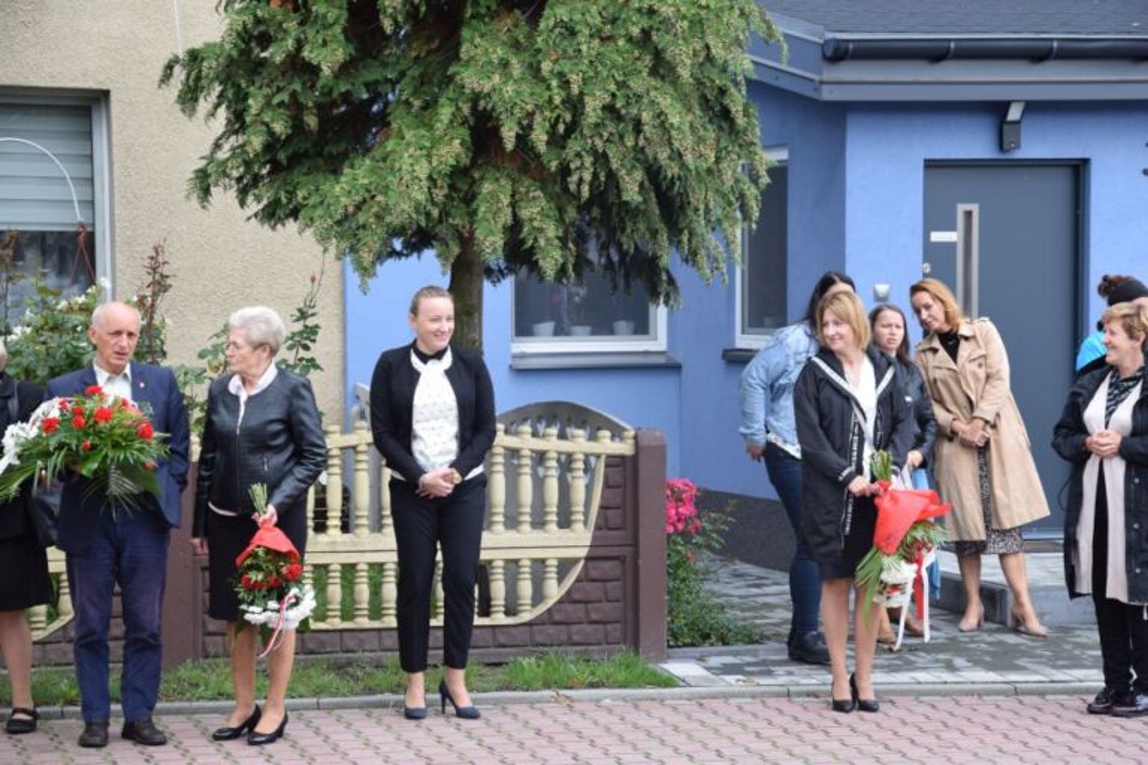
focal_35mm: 105
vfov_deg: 13.0
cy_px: 382
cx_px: 574
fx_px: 3348
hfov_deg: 19.5
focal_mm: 70
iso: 400
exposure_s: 1/200
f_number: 7.1
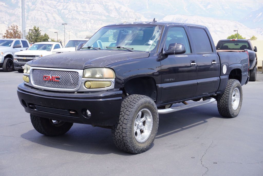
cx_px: 132
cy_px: 88
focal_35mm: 51
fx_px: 373
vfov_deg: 26.5
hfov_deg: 38.9
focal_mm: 34
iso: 100
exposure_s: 1/80
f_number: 7.1
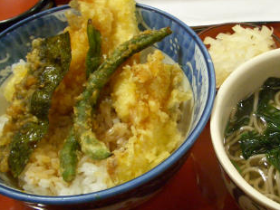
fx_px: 469
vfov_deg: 25.2
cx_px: 194
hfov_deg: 32.8
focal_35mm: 58
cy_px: 114
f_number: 2.6
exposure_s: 1/40
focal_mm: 5.8
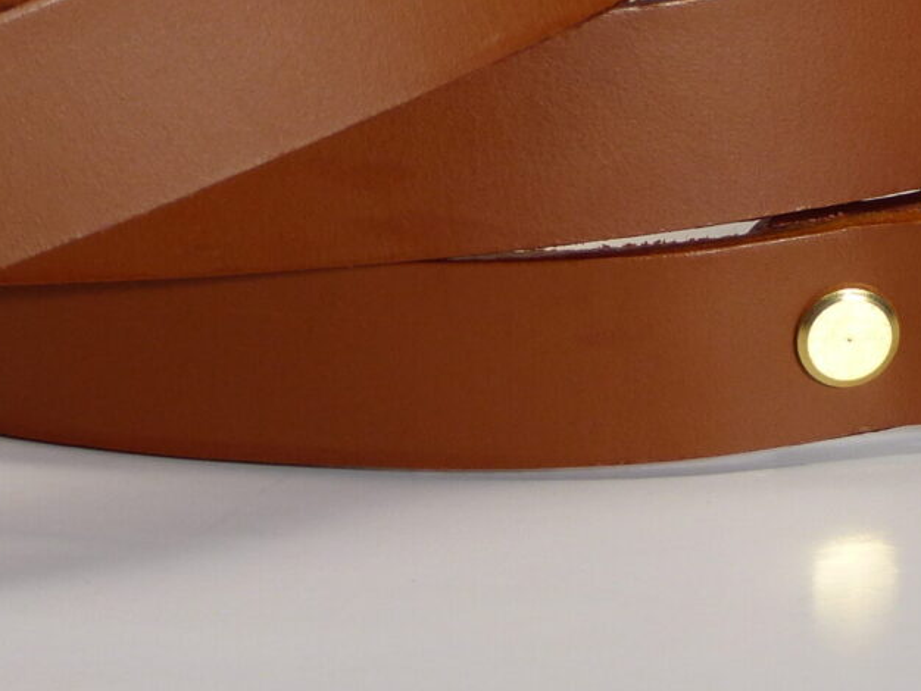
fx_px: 13867
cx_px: 730
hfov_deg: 3.8
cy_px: -25
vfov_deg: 2.9
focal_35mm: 521
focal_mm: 36.7
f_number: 2.8
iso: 100
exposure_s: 1/125
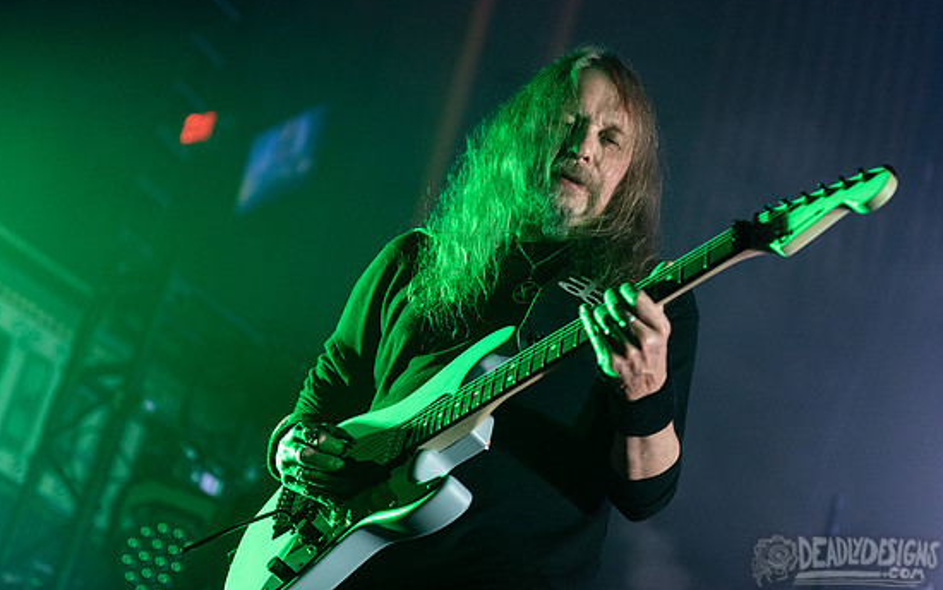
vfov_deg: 18.4
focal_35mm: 71
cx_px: 458
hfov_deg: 29.0
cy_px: 265
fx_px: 1825
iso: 2000
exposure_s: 1/320
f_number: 3.2
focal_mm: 66
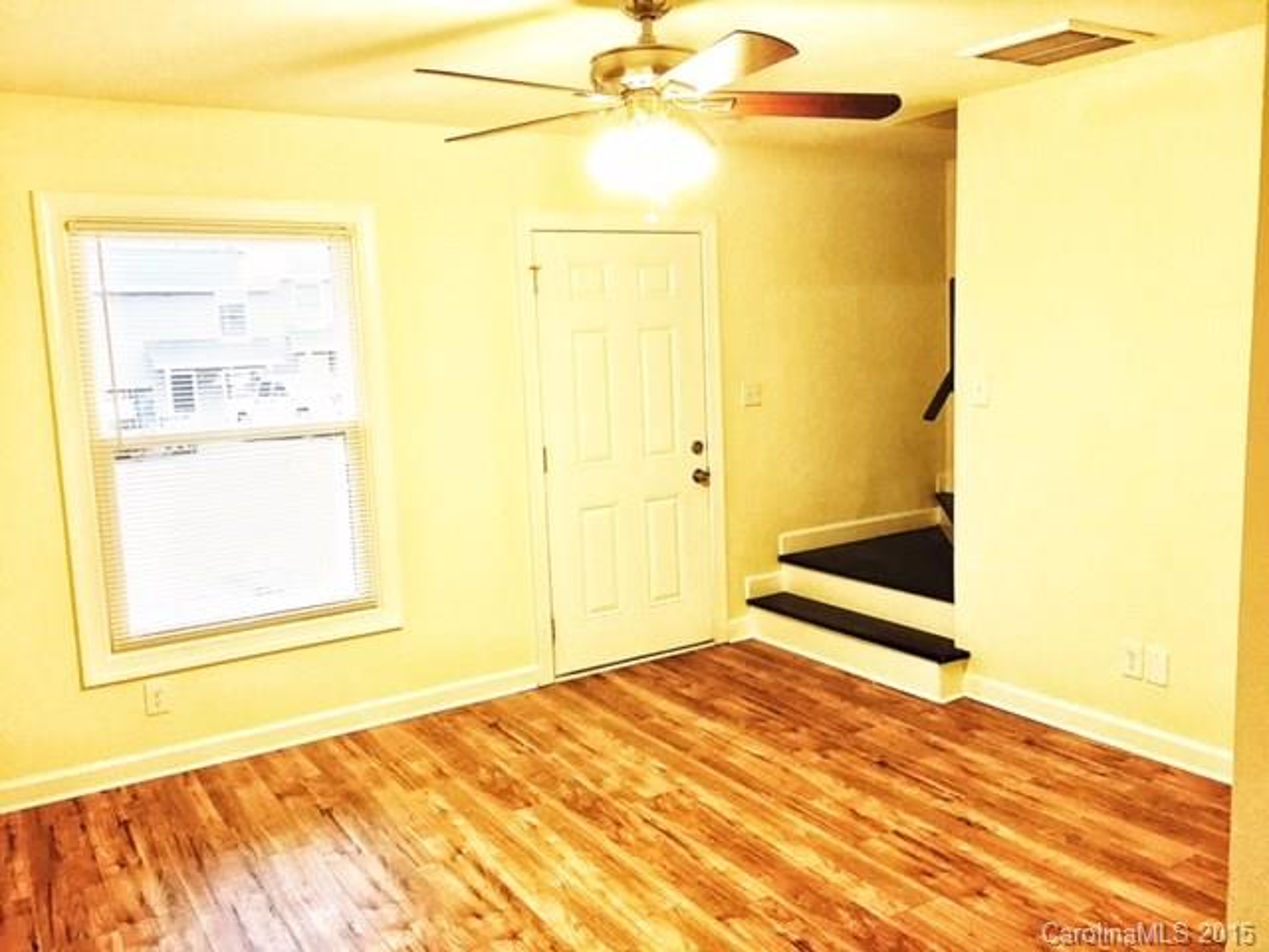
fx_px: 1063
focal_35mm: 29
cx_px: 634
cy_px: 476
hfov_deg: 61.7
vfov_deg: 48.2
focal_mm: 4.15
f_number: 2.2
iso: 50
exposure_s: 1/30
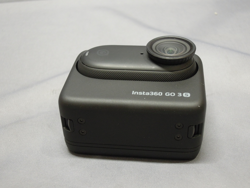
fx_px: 397
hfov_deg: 34.9
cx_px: 125
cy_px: 94
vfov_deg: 26.6
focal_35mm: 55
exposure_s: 1/30
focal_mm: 9.9
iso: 400
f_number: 3.5
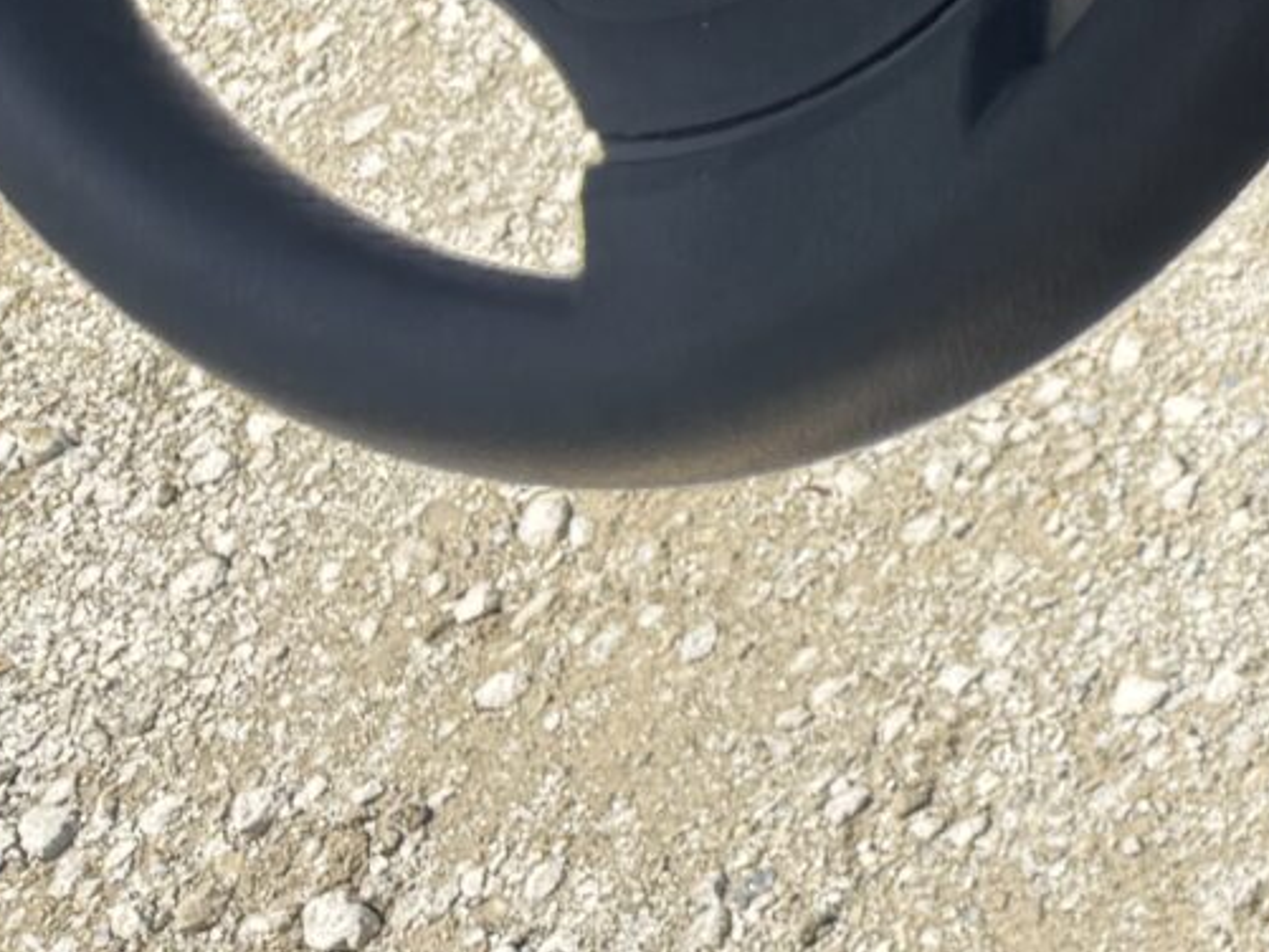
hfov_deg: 16.9
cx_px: 2394
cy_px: 104
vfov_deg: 15.9
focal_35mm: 92
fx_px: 3373
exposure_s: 1/1131
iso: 80
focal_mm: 6.76
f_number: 1.78
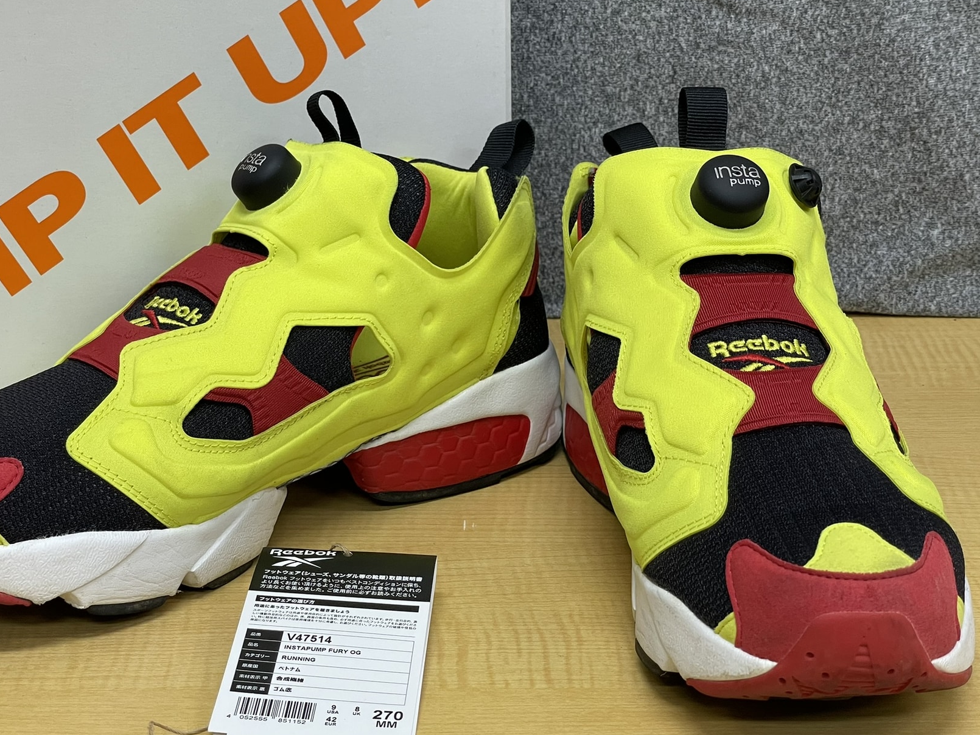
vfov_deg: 23.7
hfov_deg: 31.2
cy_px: 342
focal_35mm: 62
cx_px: 436
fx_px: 1756
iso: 100
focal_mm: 6
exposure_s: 1/99
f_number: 2
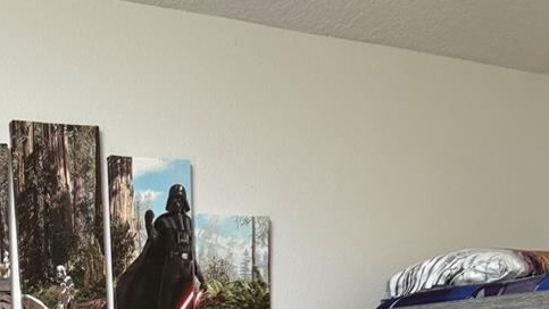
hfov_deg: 31.9
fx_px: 946
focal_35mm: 65
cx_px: 156
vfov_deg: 15.7
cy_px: 565
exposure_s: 1/121
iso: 160
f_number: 1.78
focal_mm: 6.76
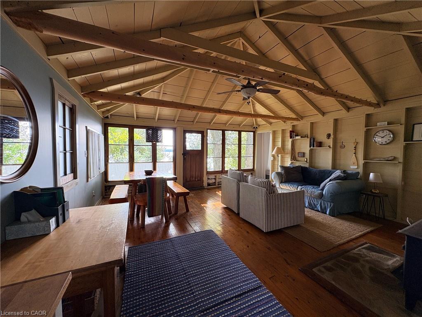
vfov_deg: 85.7
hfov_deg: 102.1
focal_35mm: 14
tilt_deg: -2.3
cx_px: 211
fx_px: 171
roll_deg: +0.2
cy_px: 158
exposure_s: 1/115
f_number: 2.2
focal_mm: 2.22
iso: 125
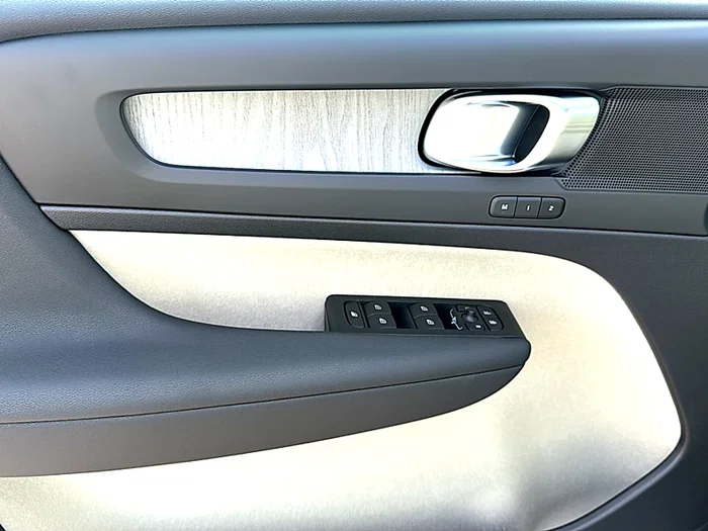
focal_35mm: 25
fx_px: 511
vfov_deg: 54.9
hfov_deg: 69.4
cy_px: 266
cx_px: 354
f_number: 1.78
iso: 80
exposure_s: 1/297
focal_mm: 6.86
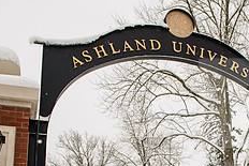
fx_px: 415
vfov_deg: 21.4
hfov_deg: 33.1
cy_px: 188
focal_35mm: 60
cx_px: 166
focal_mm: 24
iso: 125
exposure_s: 1/500
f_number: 4
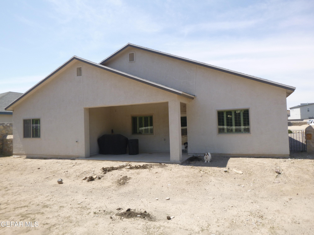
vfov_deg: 54.9
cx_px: 157
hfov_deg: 69.4
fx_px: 227
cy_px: 118
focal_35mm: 25
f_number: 3.9
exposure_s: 1/400
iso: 100
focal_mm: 4.5
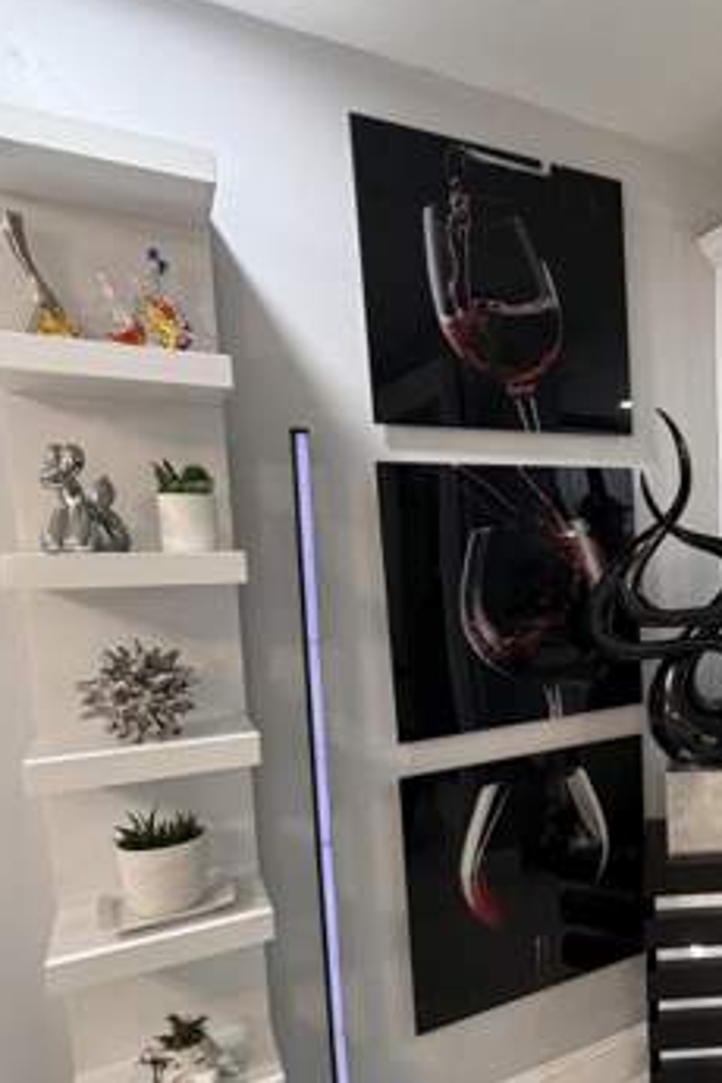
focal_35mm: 27
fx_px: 812
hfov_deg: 41.0
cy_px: 634
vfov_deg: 66.9
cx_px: 741
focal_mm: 2.22
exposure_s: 1/60
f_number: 2.2
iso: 250
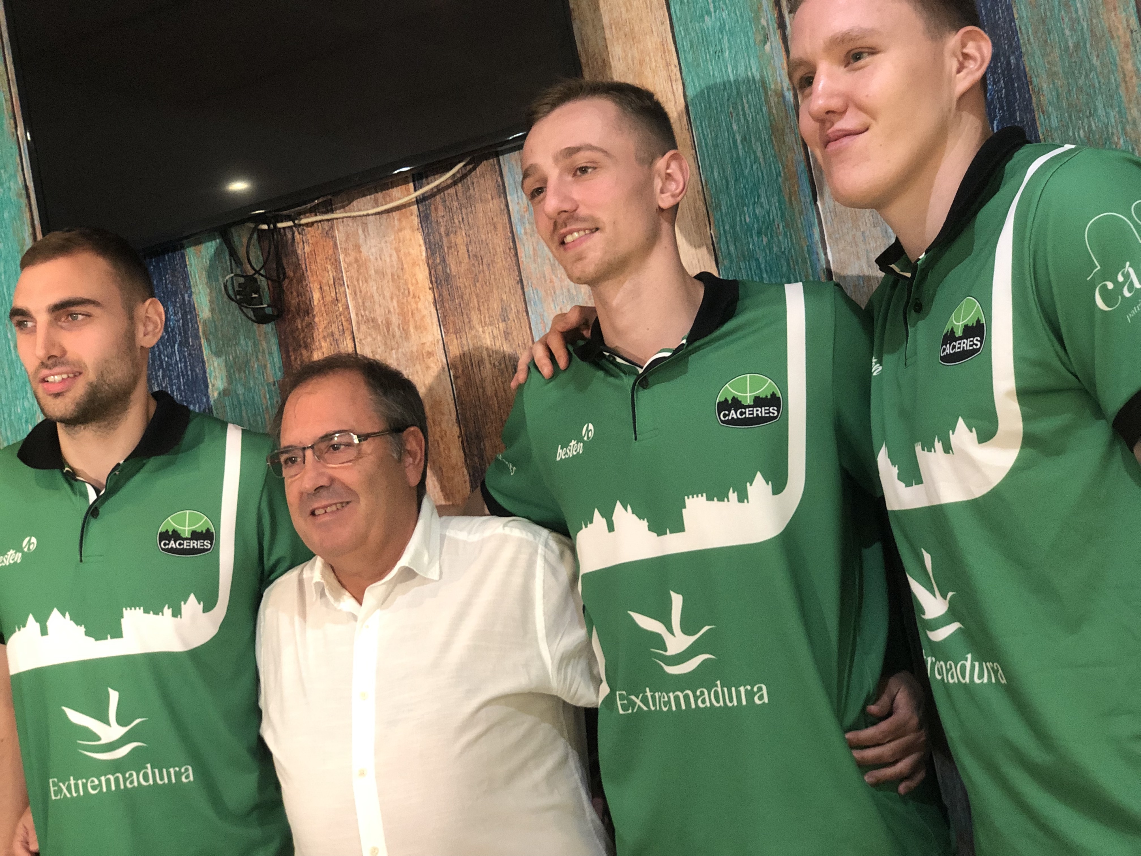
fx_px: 1714
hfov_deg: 36.8
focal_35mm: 52
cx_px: 570
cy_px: 428
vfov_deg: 28.0
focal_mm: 6
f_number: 2.4
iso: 160
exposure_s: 1/20
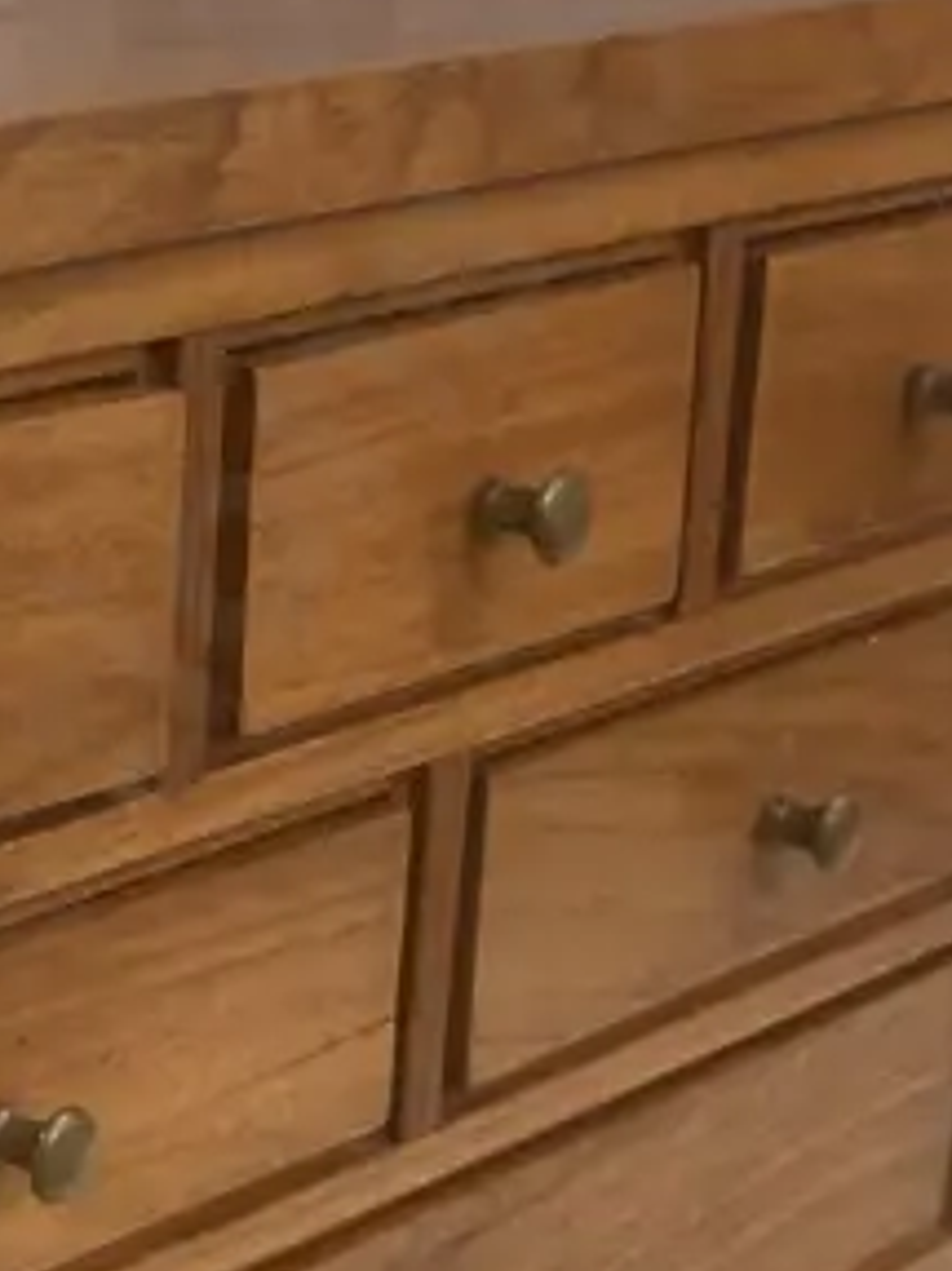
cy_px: 1333
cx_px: -341
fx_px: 3670
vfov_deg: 19.0
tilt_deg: -24.0
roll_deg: -0.2
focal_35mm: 100
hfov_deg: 14.1
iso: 64
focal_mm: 3.99
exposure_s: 1/50
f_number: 1.8
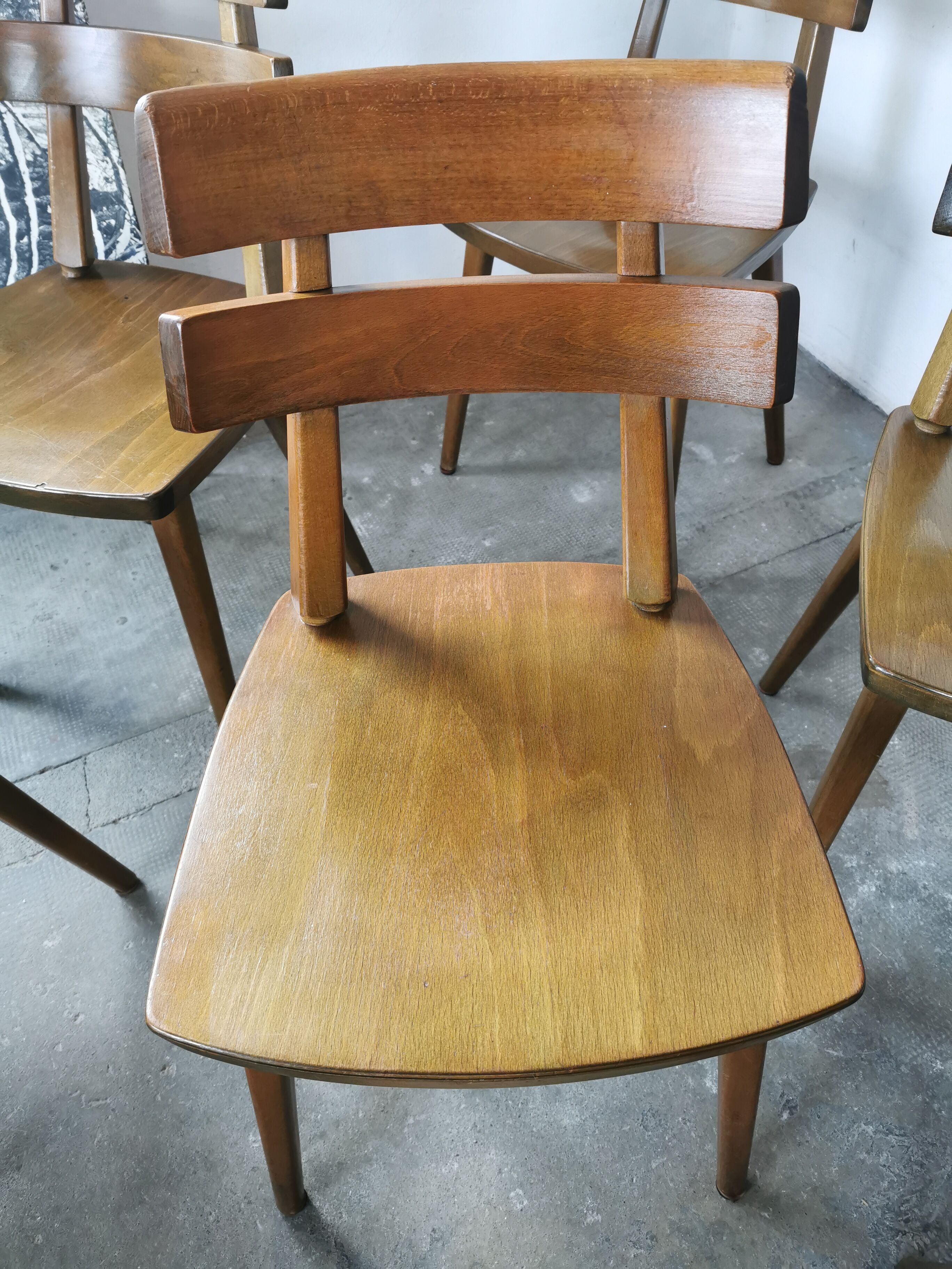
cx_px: 476
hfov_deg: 51.4
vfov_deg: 65.3
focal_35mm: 27
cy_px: 634
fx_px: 990
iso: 160
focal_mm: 5.56
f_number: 1.6
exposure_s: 1/50
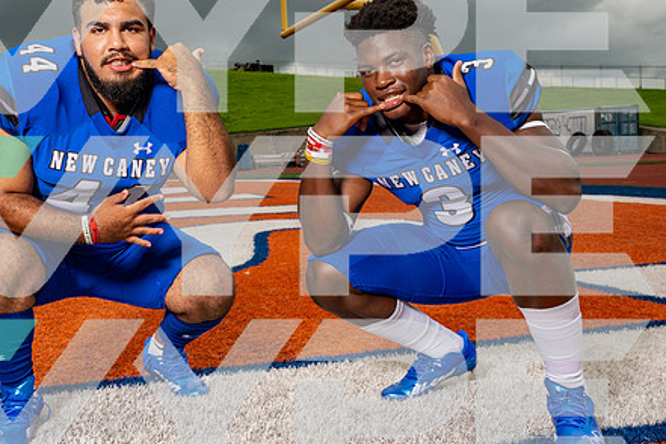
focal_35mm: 50
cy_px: 217
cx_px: 270
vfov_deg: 27.0
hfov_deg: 39.5
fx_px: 925
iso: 100
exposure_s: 1/250
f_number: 9
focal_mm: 38
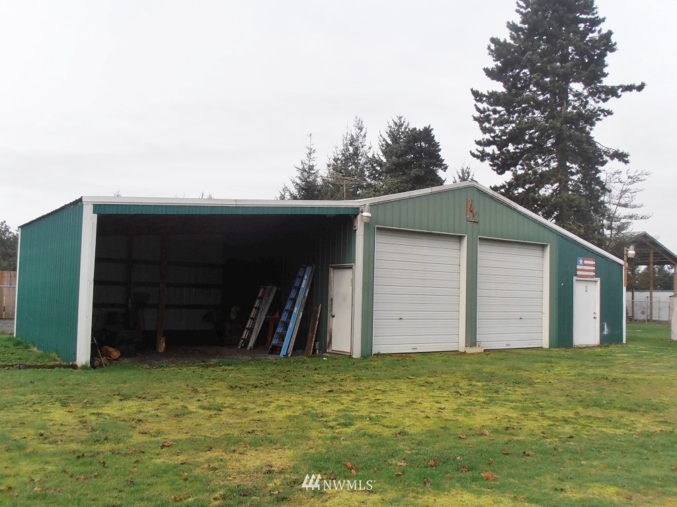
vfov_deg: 38.7
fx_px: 724
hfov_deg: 50.1
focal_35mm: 37
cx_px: 338
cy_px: 254
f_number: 3.9
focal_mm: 6.61
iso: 80
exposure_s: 1/640
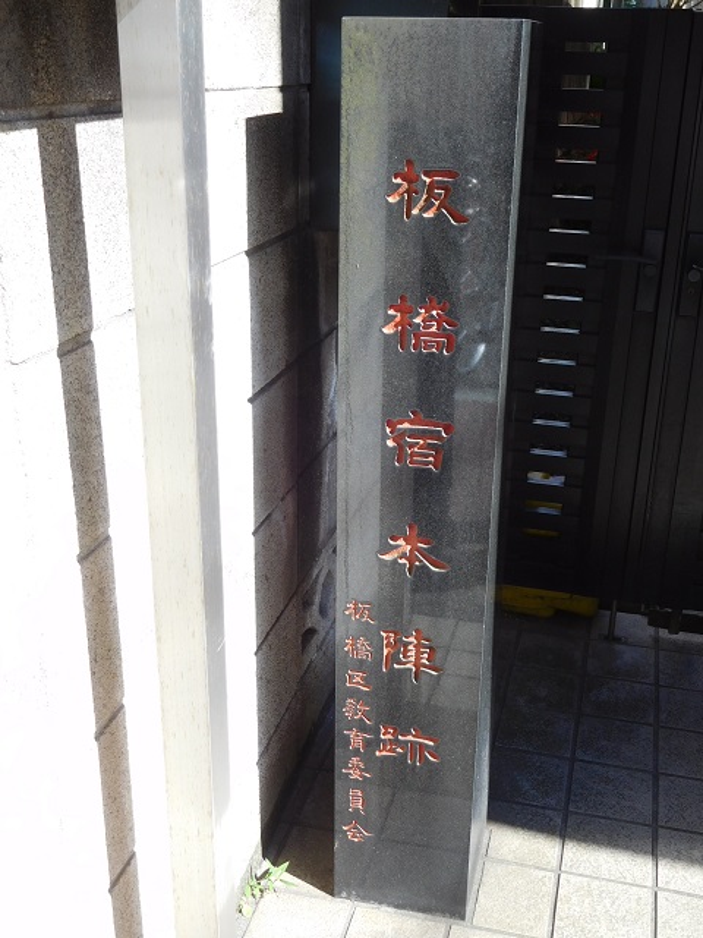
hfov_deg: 36.0
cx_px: 352
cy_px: 469
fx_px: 1083
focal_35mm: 40
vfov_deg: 46.8
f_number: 3.9
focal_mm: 7.1
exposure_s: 1/200
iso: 125
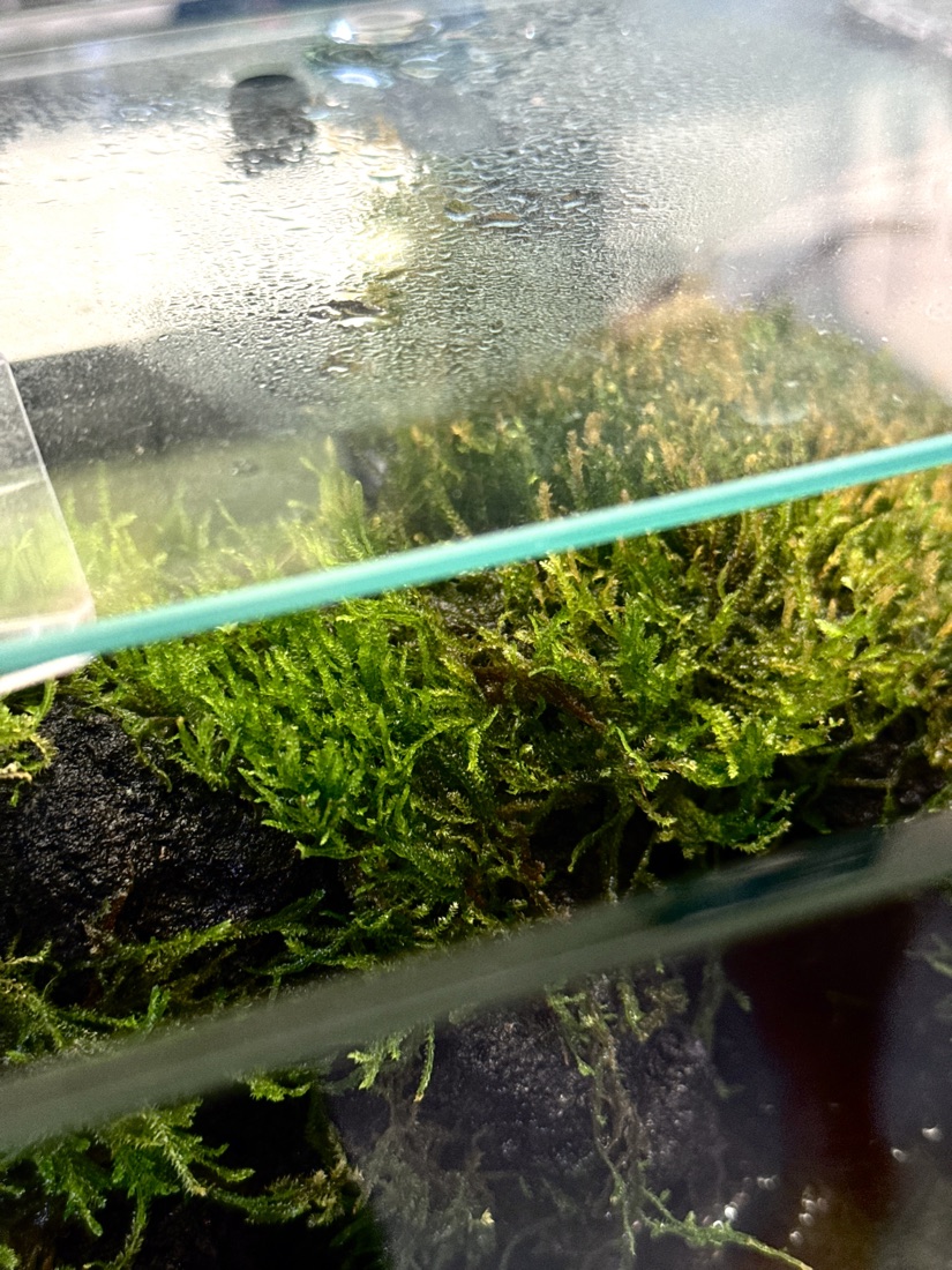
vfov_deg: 39.7
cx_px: 476
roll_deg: +2.8
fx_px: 1760
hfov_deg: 30.3
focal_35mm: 48
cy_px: 635
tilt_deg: -33.6
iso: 200
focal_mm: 6.76
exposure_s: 1/58
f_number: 1.78
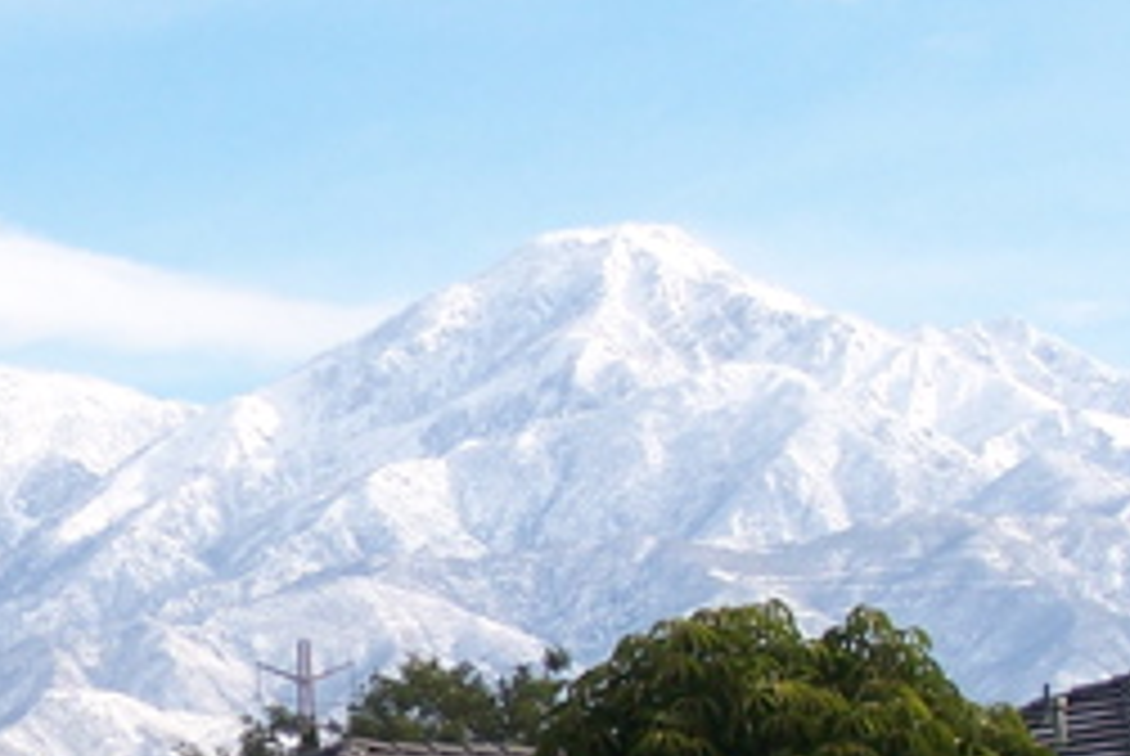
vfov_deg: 7.1
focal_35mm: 194
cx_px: 9
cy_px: 853
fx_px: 6096
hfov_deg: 10.5
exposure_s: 1/750
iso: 80
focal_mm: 11.1
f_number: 3.2
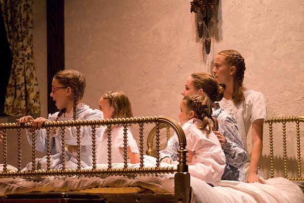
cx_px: 152
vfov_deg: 9.2
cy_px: 102
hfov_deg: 13.7
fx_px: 1268
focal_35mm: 150
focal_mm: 100
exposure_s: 1/160
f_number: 2.8
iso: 1600
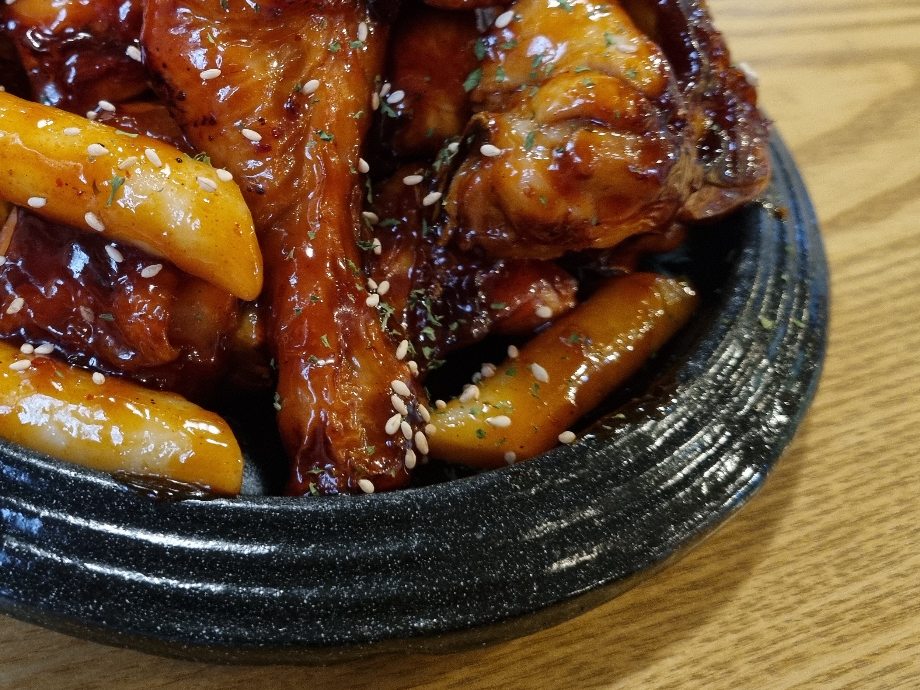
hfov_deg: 43.1
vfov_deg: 33.6
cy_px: 168
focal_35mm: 42
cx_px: 211
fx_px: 1116
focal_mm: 5.4
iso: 640
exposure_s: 1/40
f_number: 1.8
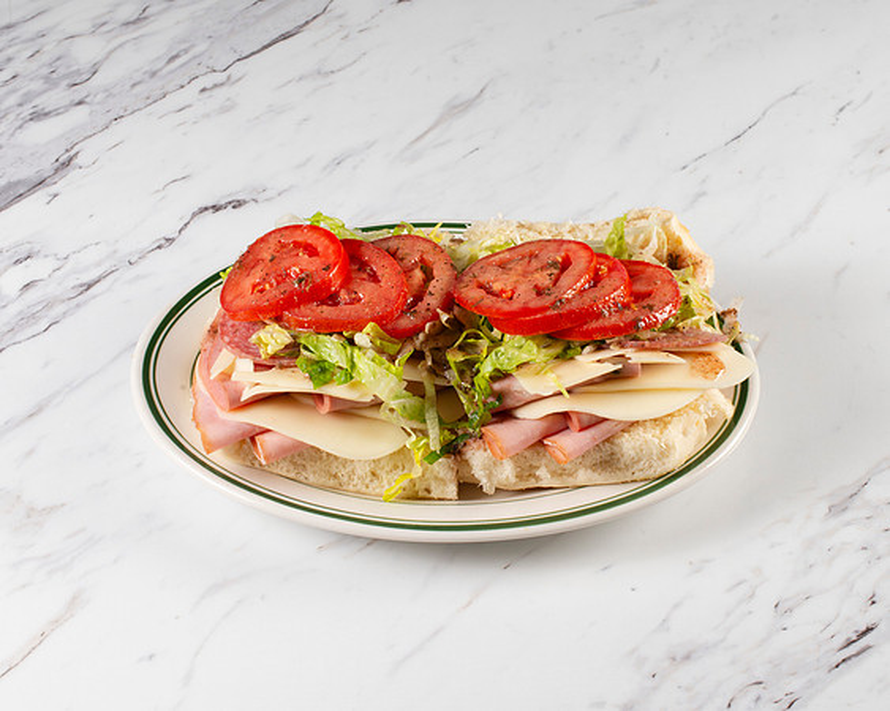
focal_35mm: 66
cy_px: 321
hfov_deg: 28.5
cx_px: 464
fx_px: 1751
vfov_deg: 23.0
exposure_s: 1/200
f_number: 13
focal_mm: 50
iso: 200
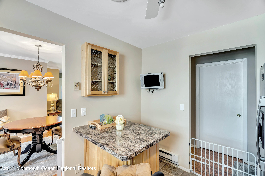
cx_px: 132
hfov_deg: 96.7
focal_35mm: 16
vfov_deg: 73.7
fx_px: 118
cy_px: 88
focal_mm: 16
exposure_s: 1/1.67
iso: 200
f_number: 8
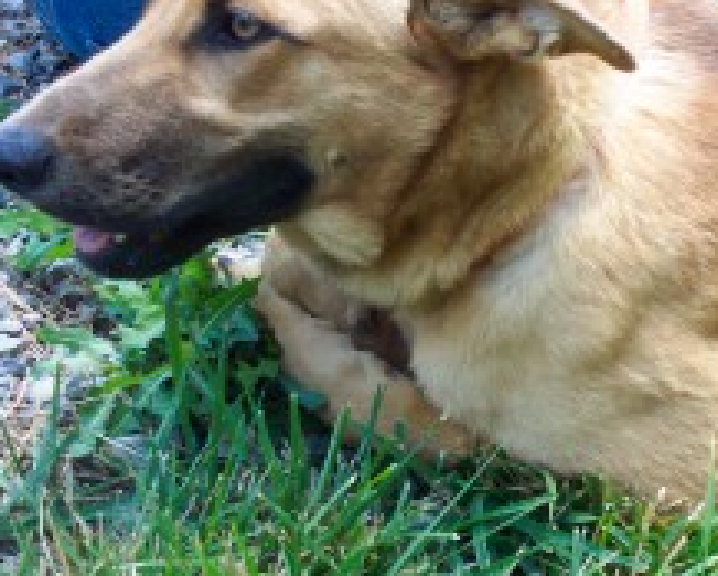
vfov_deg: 11.0
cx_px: 523
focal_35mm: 140
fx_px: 2978
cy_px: 248
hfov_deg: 13.7
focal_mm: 16.4
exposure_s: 1/250
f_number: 4
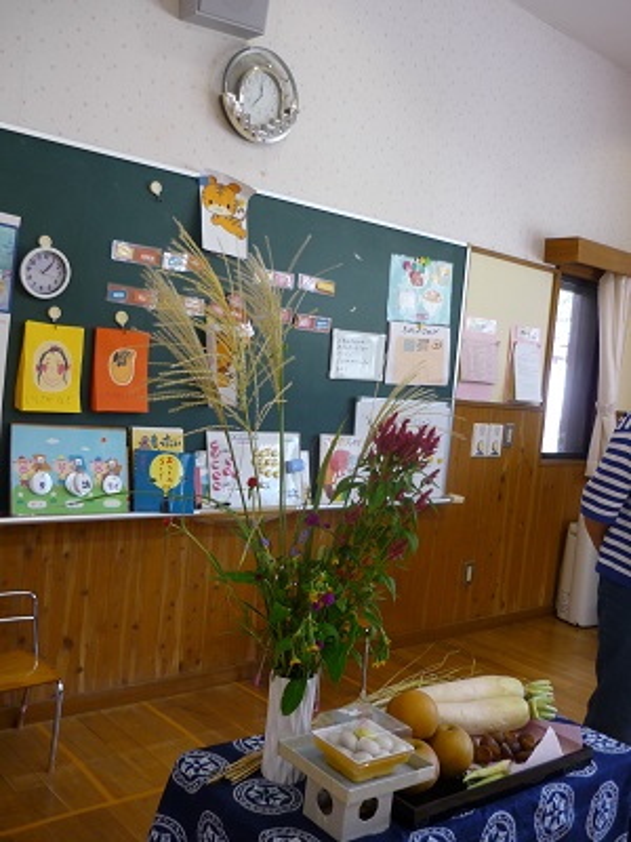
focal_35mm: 33
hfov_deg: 42.9
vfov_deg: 55.4
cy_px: 421
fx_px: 802
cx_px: 316
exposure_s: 1/30
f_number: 2.8
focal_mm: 5.5
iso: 100
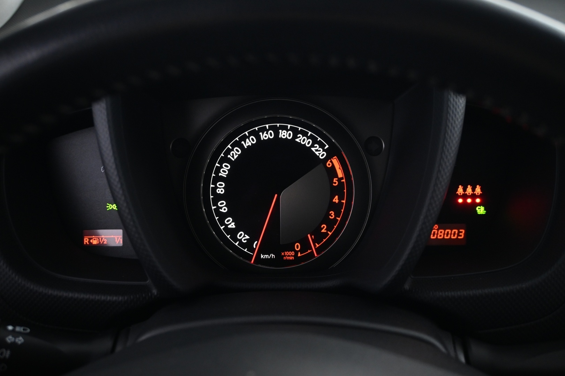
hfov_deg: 58.3
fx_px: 506
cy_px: 188
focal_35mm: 32
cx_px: 282
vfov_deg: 40.8
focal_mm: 21.5
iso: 1600
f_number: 4
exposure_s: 1/13
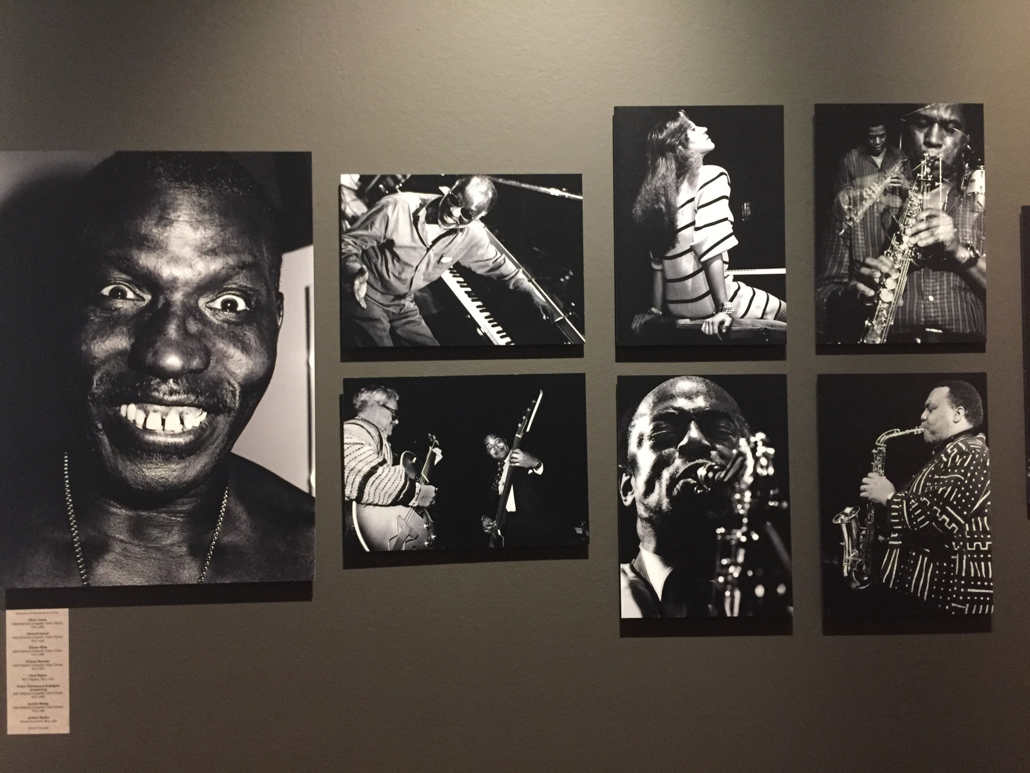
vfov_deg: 48.2
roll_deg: -0.5
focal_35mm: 29
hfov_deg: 61.7
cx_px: 515
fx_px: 863
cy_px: 386
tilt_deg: +1.1
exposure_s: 1/17
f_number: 2.2
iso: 320
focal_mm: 4.15
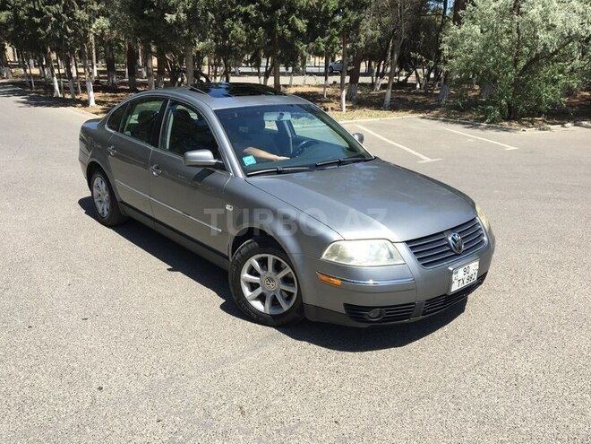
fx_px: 495
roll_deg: -1.6
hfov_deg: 61.7
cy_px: 222
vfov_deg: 48.2
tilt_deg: -17.9
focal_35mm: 29
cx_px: 296
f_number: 2.2
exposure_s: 1/962
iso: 25
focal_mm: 4.15
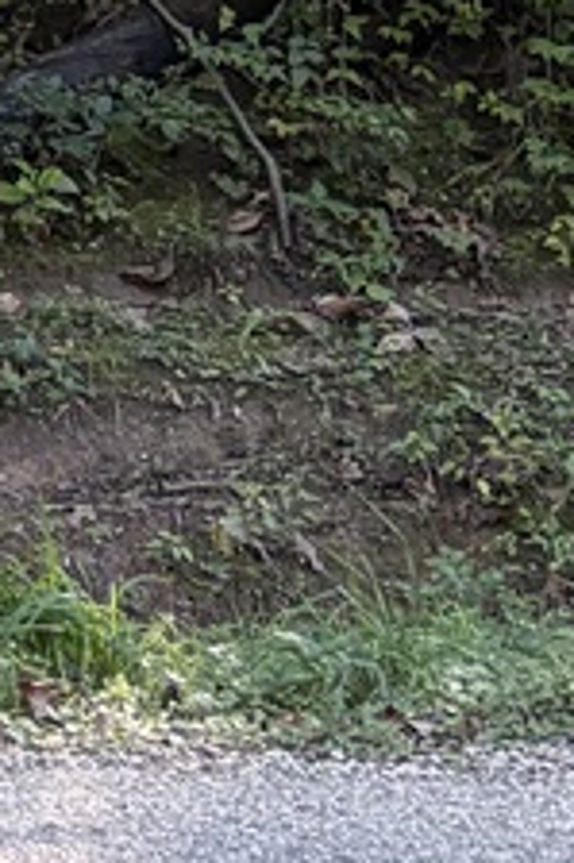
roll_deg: -3.1
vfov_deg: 10.5
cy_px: -1044
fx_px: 4168
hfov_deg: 6.5
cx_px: -1637
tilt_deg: +10.3
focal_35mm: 174
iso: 125
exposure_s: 1/109
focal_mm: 5.96
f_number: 1.6
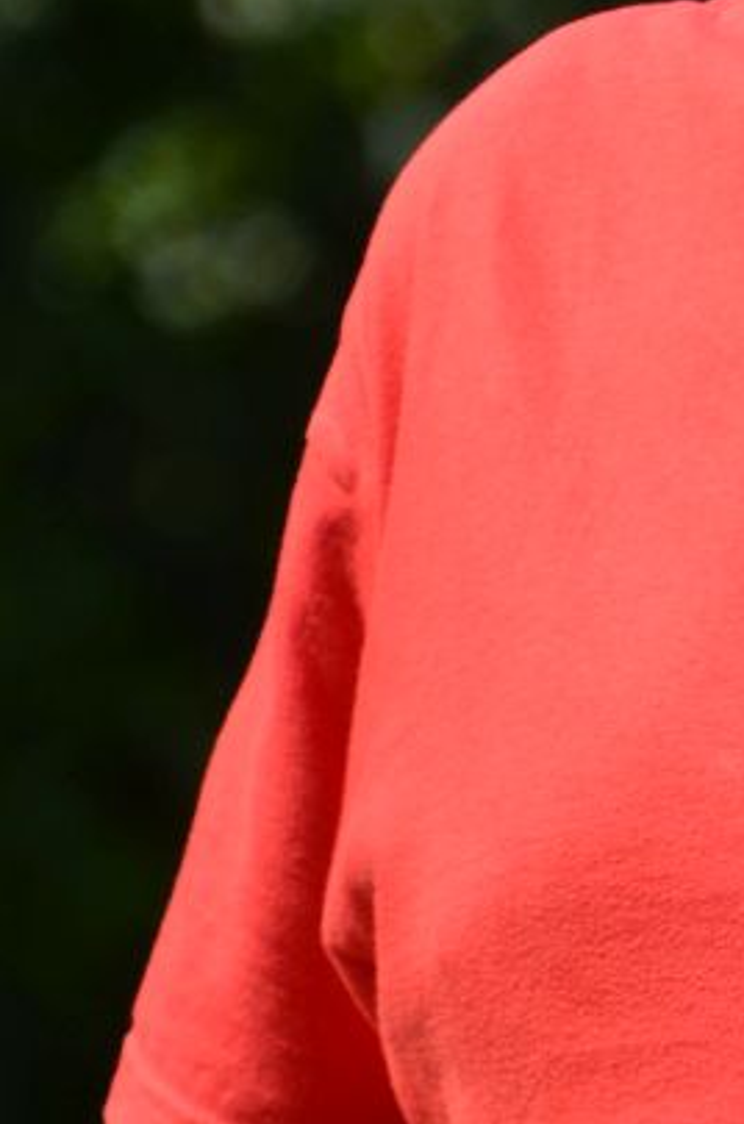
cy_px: 513
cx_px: 1220
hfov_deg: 1.0
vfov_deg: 1.6
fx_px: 40973
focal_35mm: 1315
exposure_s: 1/1600
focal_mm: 240
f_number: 6.3
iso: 400
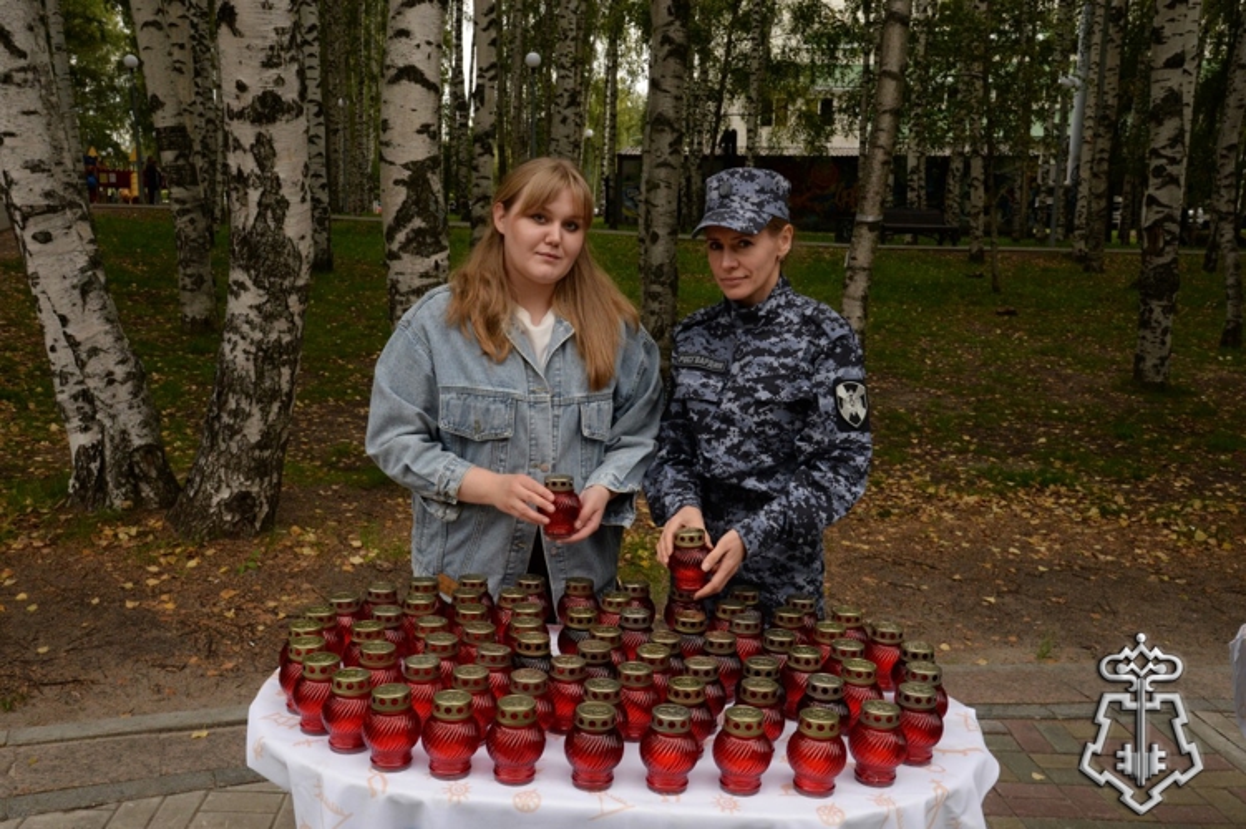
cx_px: 623
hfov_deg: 55.8
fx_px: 1176
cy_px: 414
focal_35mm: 34
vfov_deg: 38.8
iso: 2000
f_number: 13
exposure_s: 1/250
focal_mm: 34
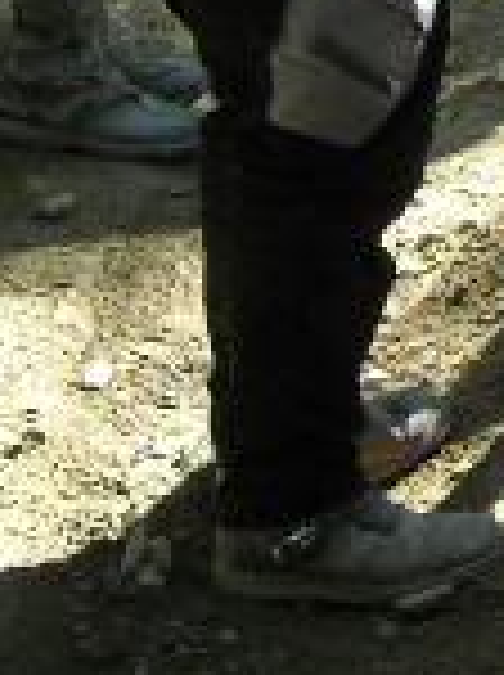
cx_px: 1215
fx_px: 3641
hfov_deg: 7.4
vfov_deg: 10.1
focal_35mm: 187
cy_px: -513
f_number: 2.8
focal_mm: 5.7
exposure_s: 1/154
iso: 351
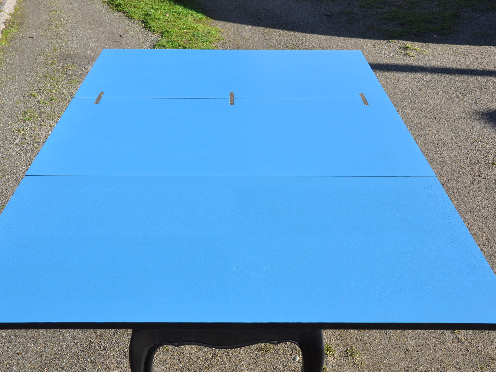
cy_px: 184
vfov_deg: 34.7
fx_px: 595
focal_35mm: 42
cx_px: 237
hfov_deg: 45.2
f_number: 13
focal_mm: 25
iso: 500
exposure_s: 1/180
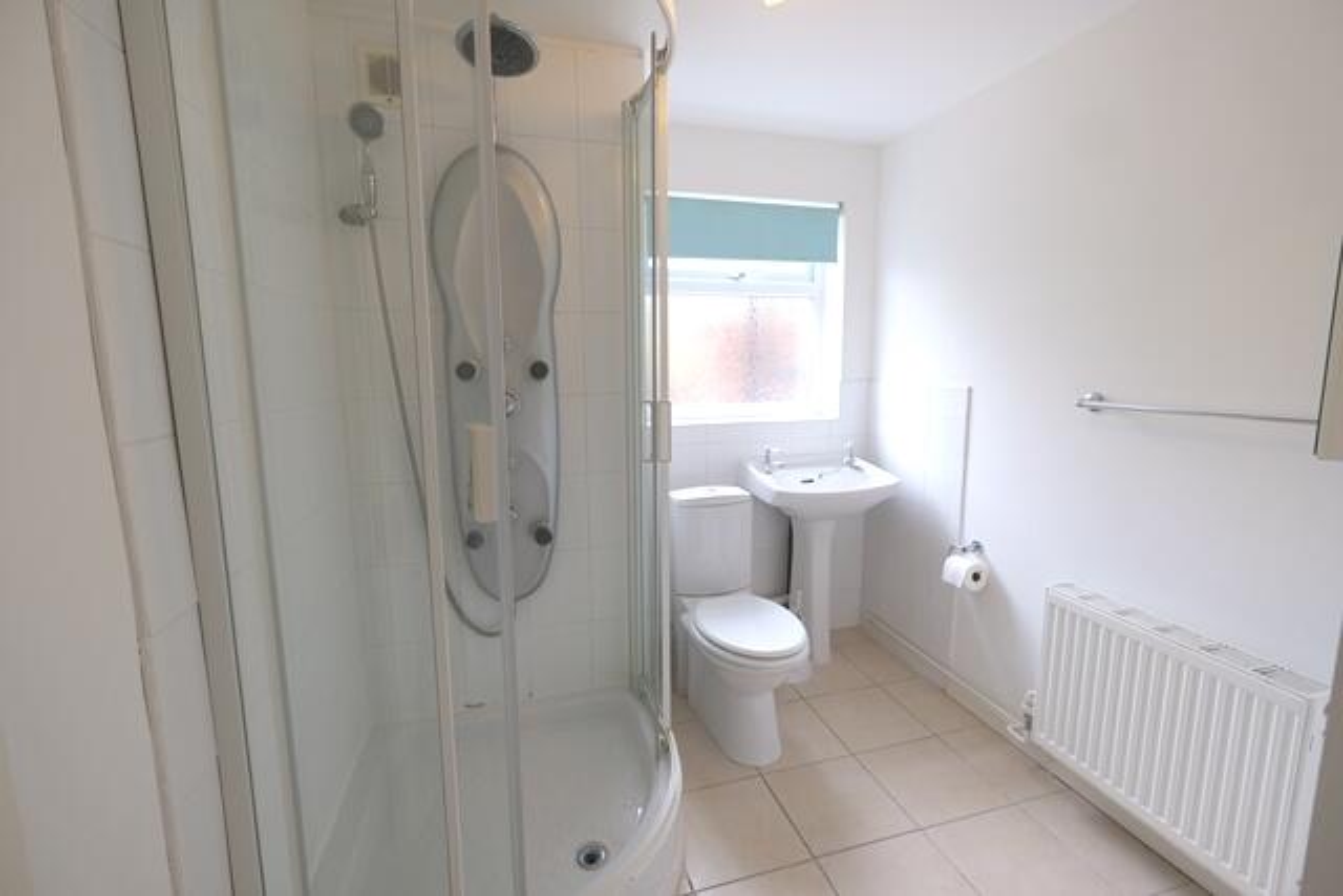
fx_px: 560
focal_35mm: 15
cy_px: 448
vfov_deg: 77.4
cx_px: 672
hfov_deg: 100.4
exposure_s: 1/60
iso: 640
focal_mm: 10
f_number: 4
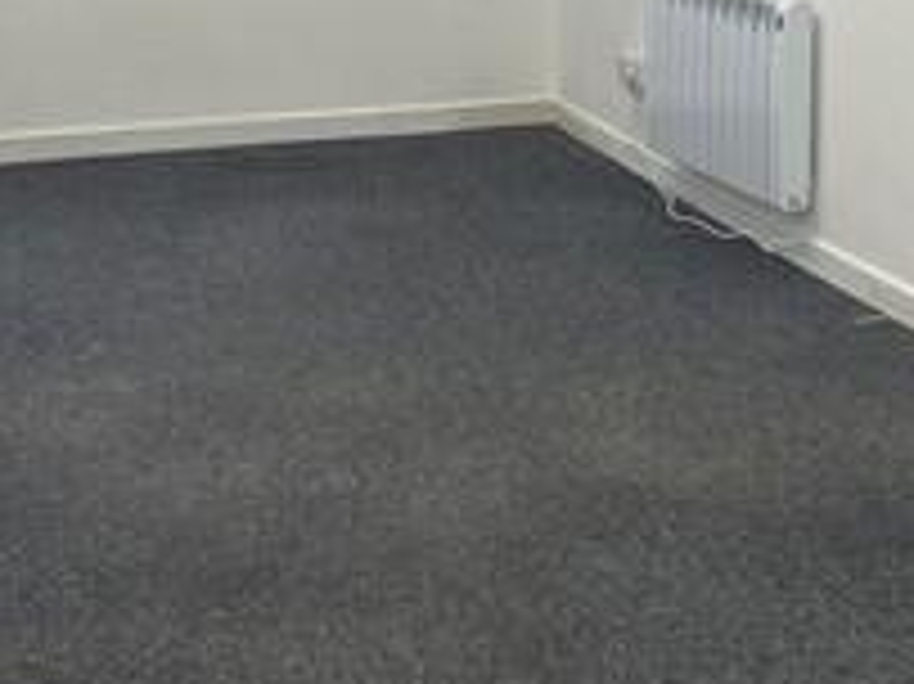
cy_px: -40
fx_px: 2164
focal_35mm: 82
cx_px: 495
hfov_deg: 23.8
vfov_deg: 17.4
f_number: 1.6
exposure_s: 1/151
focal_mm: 4.2
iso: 32
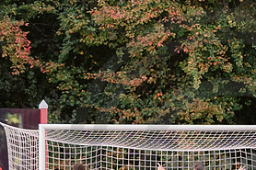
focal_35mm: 610
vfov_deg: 2.3
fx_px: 4335
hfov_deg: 3.4
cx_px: 225
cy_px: 82
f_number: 3.2
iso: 640
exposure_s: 1/125
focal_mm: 90
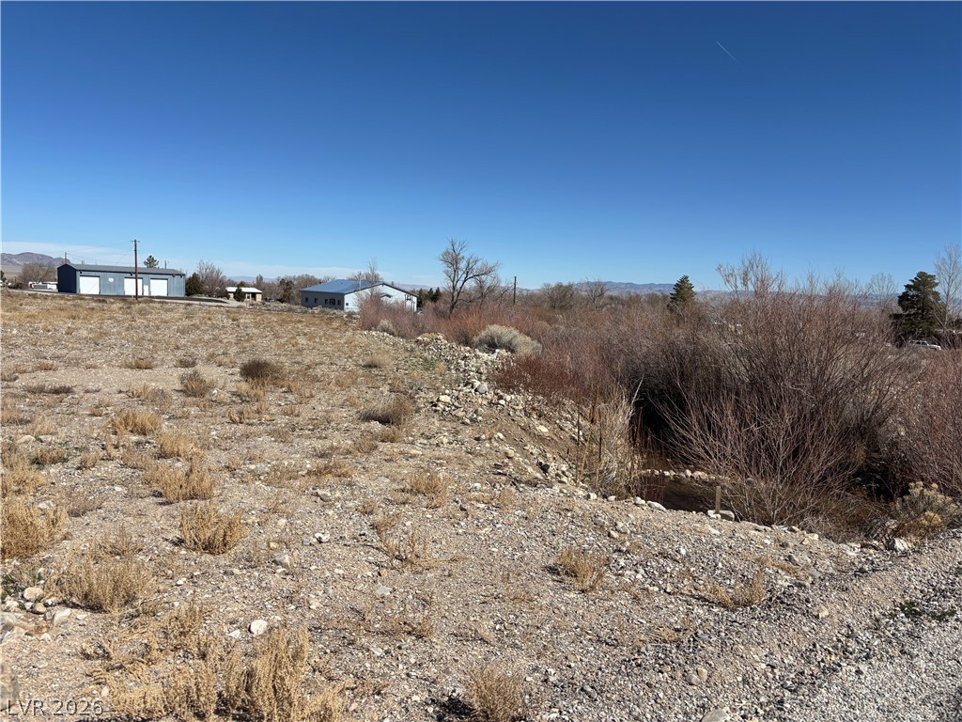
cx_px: 481
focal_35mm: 26
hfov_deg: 67.3
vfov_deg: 53.1
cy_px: 361
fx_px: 723
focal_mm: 5.96
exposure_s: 1/5952
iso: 50
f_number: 1.6
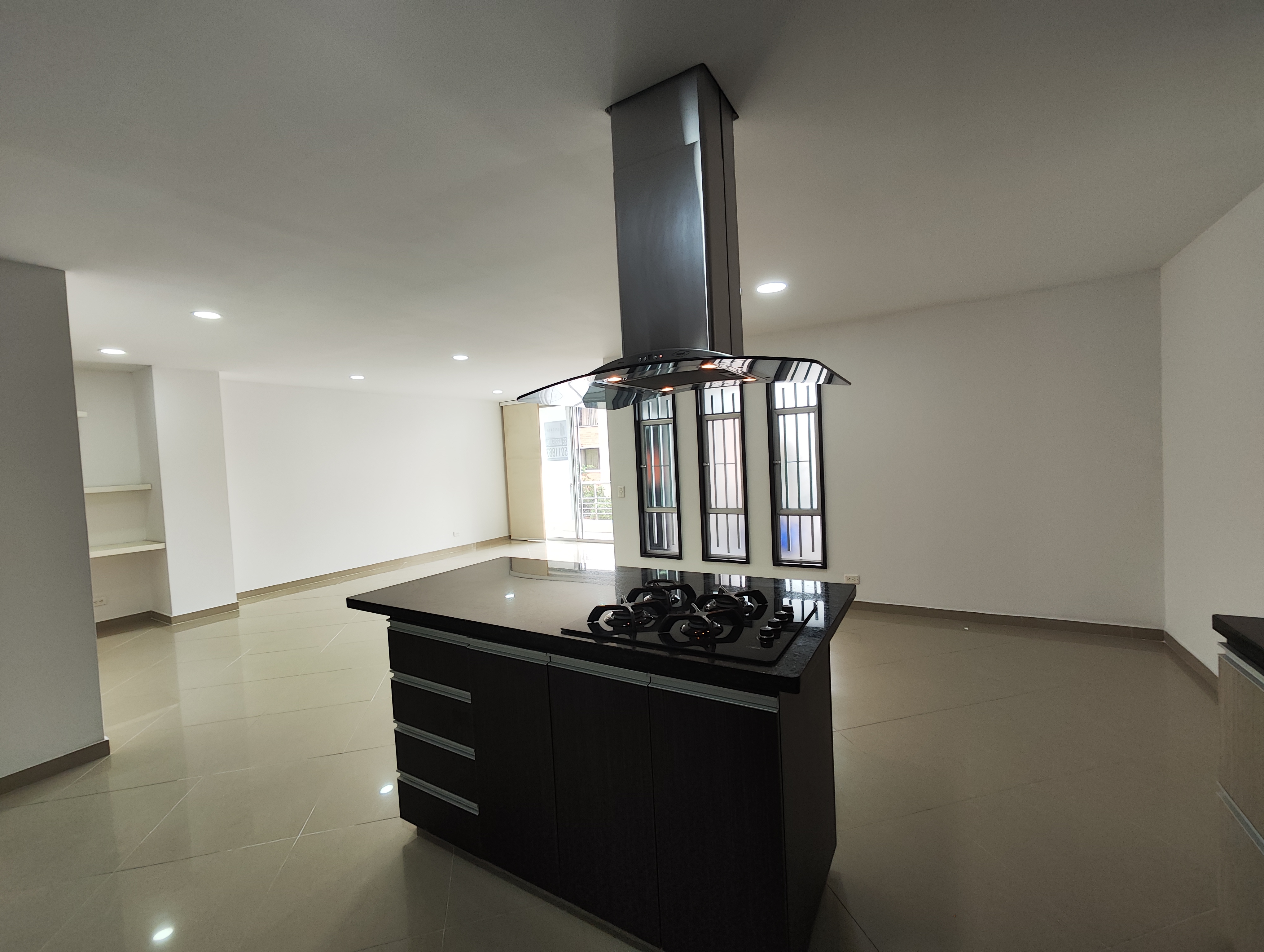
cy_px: 476
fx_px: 512
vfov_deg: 85.8
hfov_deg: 102.0
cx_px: 632
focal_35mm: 14
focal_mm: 2.16
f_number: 2.2
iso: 138
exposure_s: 1/60
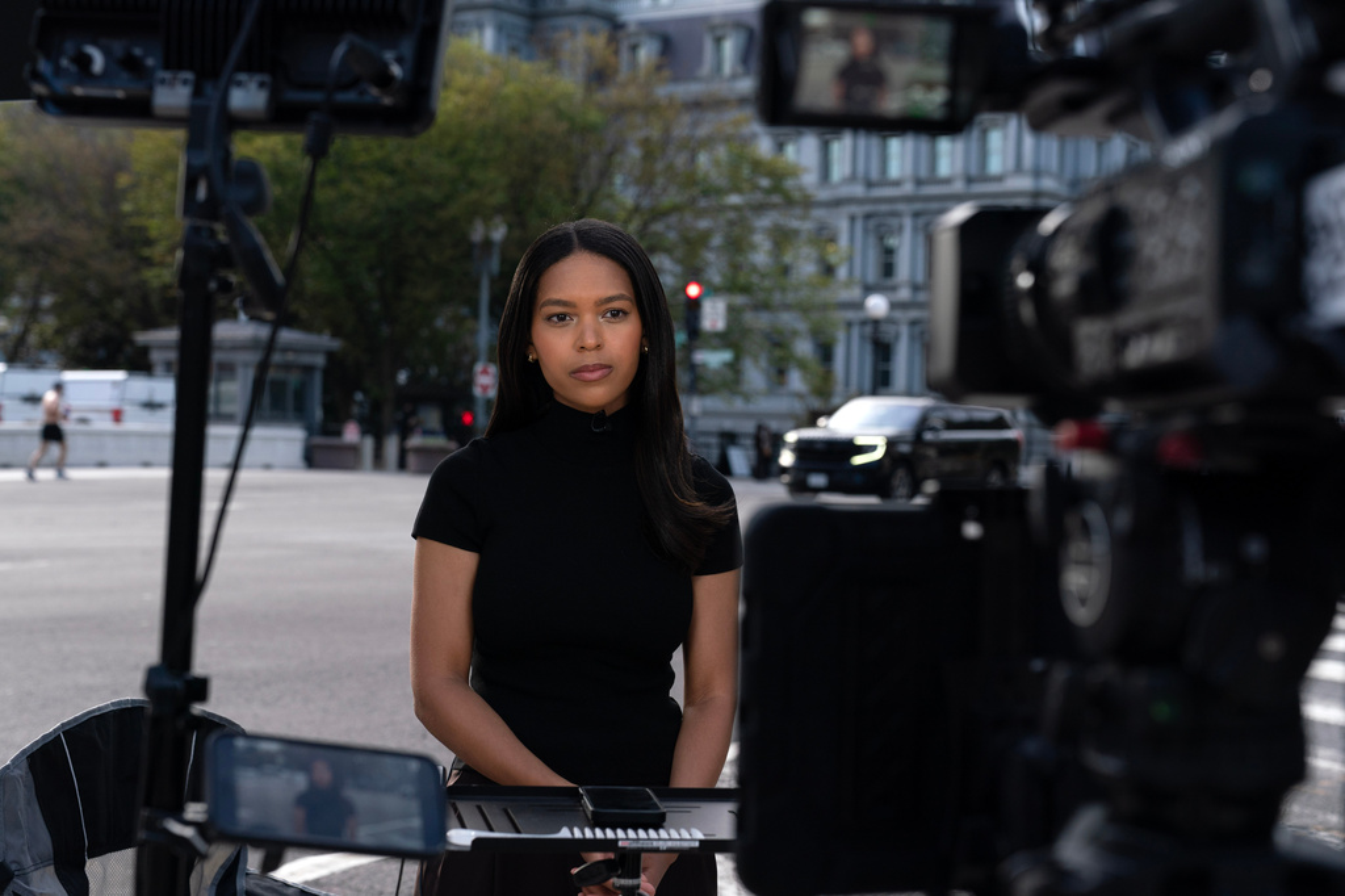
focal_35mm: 50
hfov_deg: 39.6
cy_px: 448
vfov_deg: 27.0
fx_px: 1867
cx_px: 672
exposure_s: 1/1000
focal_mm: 50
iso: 200
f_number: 4
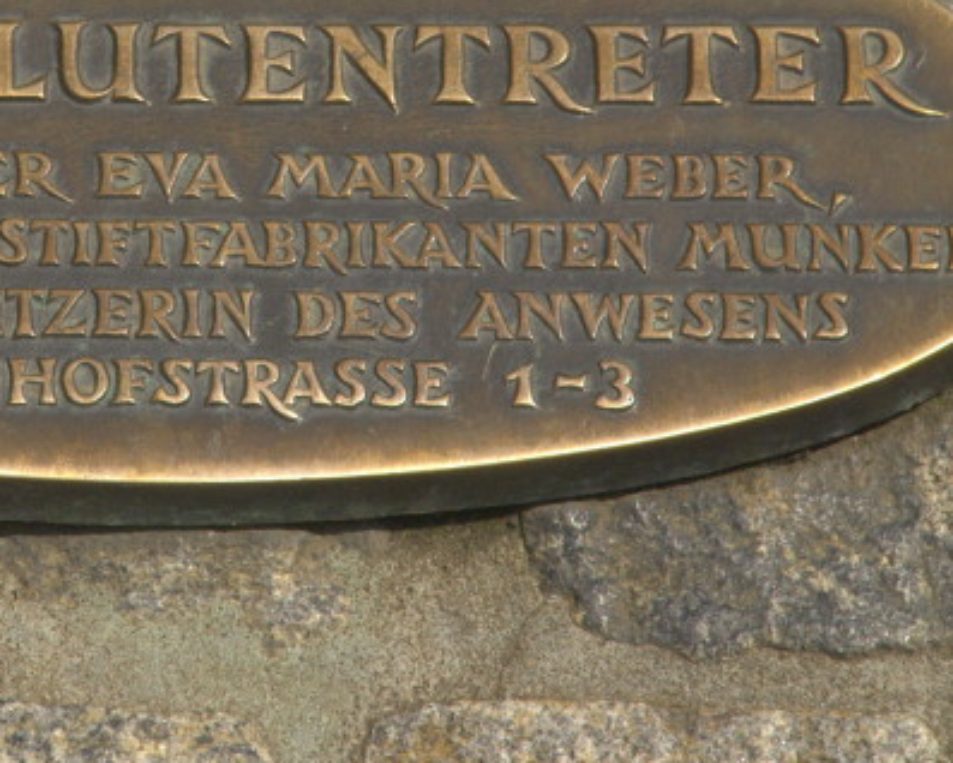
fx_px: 12164
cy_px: 116
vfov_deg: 3.6
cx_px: 156
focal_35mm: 431
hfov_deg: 4.5
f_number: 8
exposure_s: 1/1250
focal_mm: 135
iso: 800
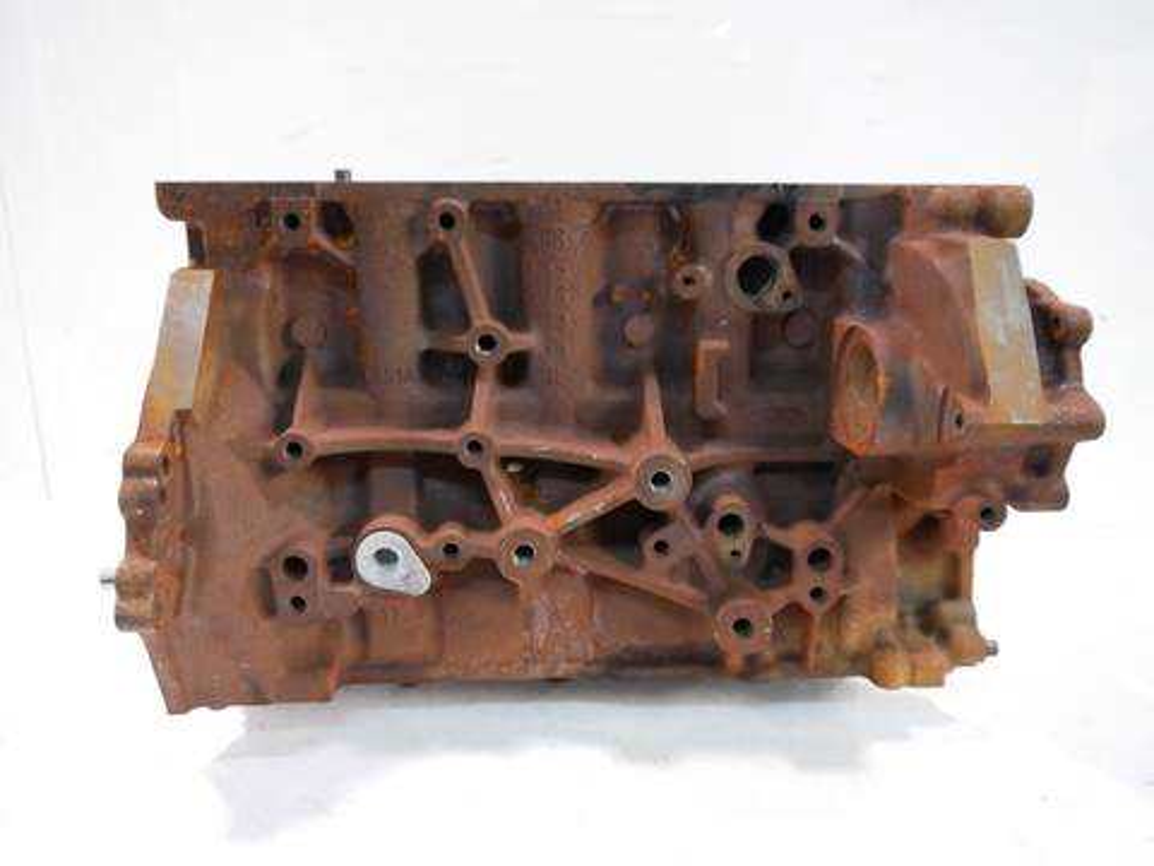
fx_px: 1000
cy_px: 433
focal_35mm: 30
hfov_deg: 60.0
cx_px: 577
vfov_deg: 46.8
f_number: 3.5
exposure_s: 1/60
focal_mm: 15
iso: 1250
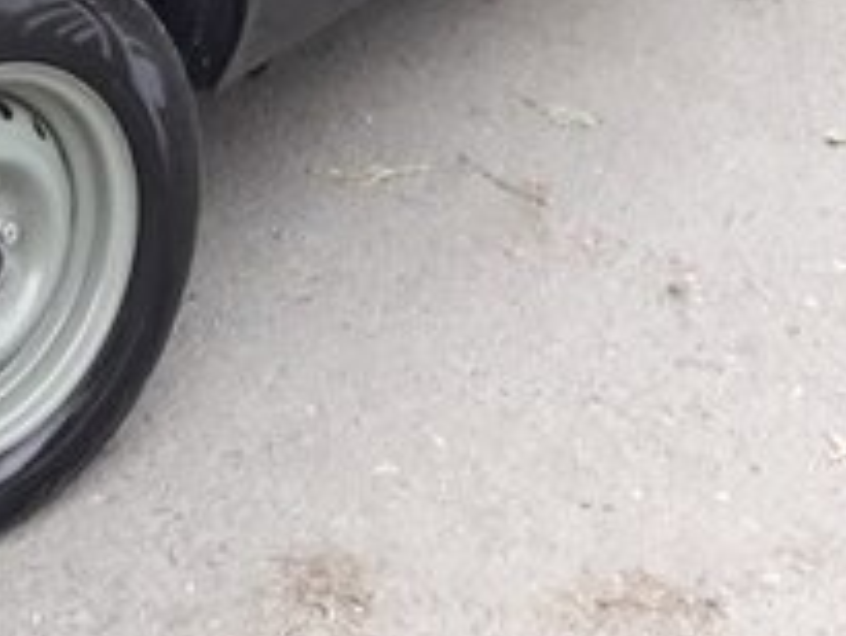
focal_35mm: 90
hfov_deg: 21.1
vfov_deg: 15.6
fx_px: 2201
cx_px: 17
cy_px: -192
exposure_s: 1/17
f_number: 1.9
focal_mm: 3.7
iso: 200
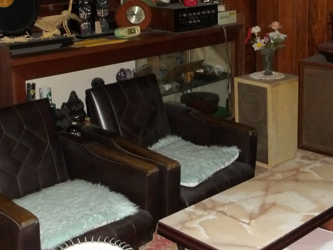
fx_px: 558
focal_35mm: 58
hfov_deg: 32.9
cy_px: 73
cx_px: 226
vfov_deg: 25.0
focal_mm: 4.9
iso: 800
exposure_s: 1/60
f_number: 3
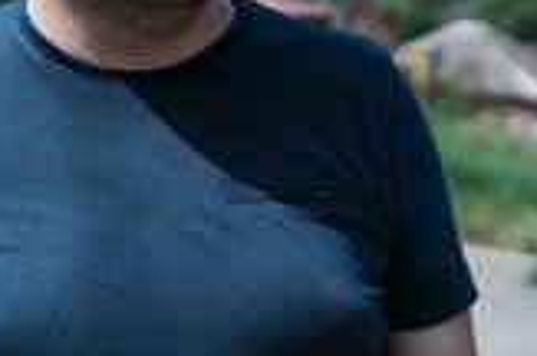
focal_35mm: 96
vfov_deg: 14.0
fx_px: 1429
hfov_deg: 21.2
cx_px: 204
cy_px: 12
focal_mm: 39
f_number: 2.8
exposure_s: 1/6400
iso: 200
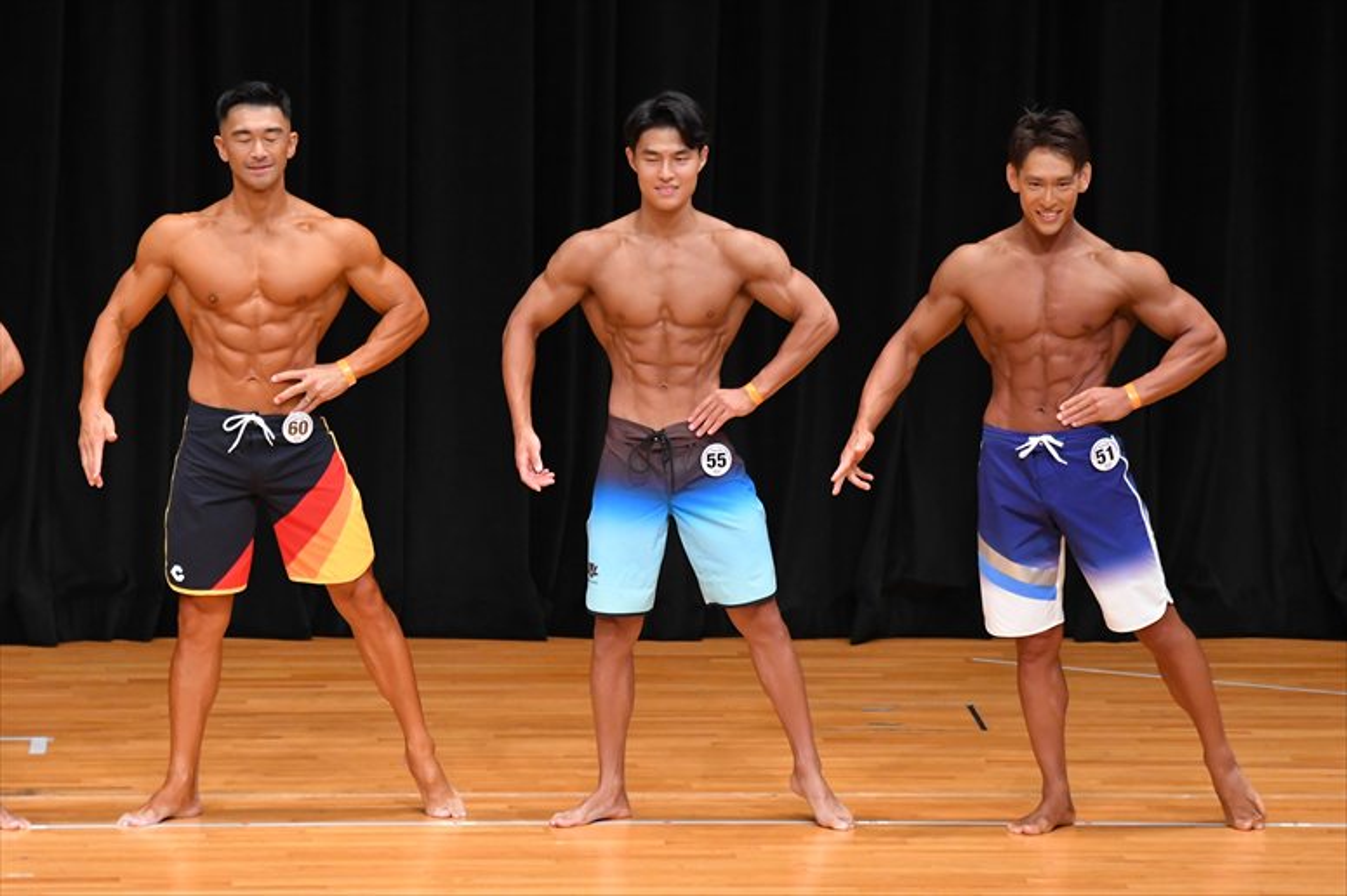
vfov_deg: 5.1
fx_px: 10098
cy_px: 448
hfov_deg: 7.6
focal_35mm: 270
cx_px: 674
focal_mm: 180
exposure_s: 1/400
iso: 4000
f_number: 5.6
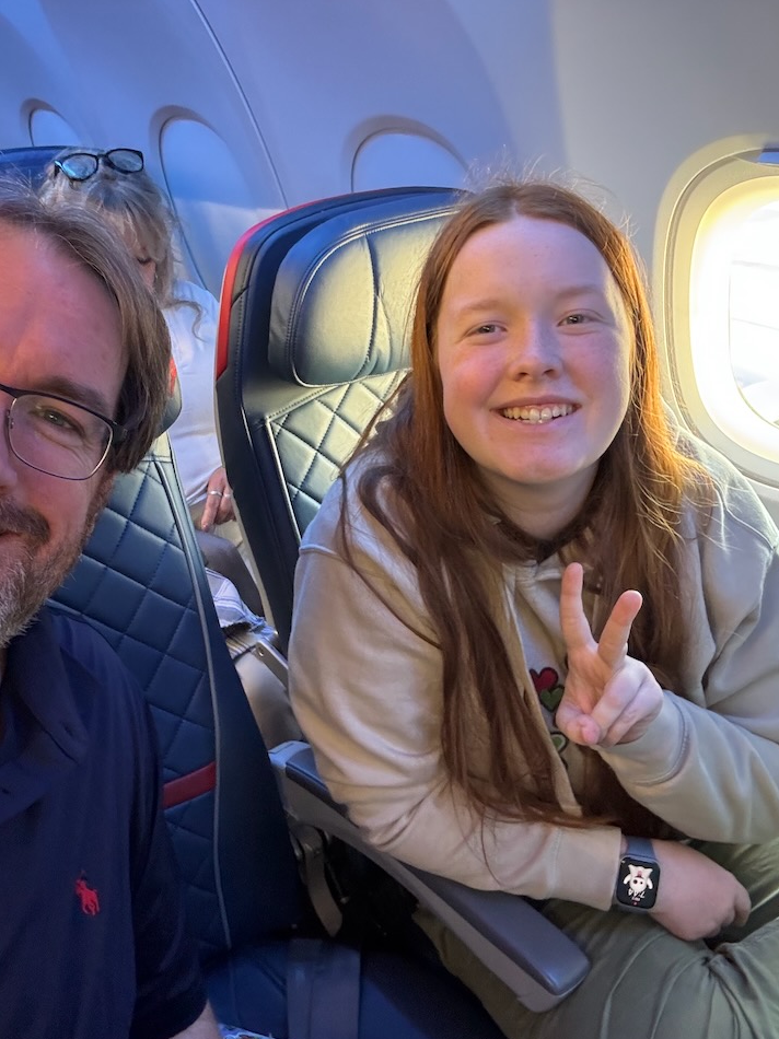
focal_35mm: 31
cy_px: 521
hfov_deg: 45.2
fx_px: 931
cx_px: 314
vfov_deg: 58.4
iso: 400
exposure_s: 1/33
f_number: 1.9
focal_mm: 2.69
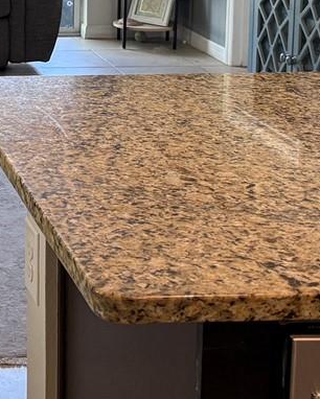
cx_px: -183
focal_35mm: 98
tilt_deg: -7.2
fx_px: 1159
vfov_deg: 19.0
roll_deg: +0.6
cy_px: -9
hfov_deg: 14.5
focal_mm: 6.76
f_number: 1.78
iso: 320
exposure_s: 1/120
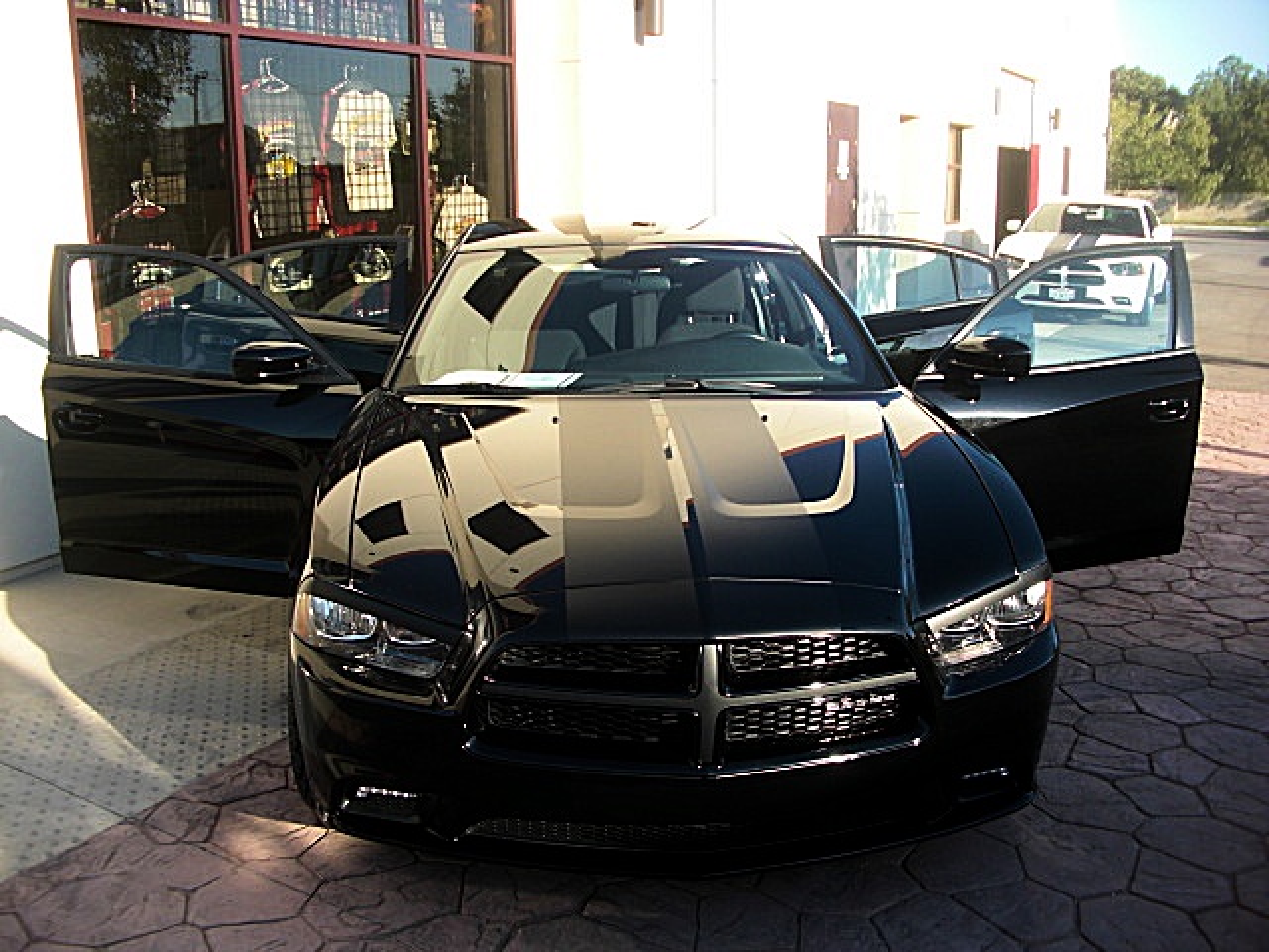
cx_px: 634
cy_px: 476
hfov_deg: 51.4
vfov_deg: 39.7
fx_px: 1320
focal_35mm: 36
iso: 50
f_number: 2.8
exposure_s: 1/250
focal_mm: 6.3
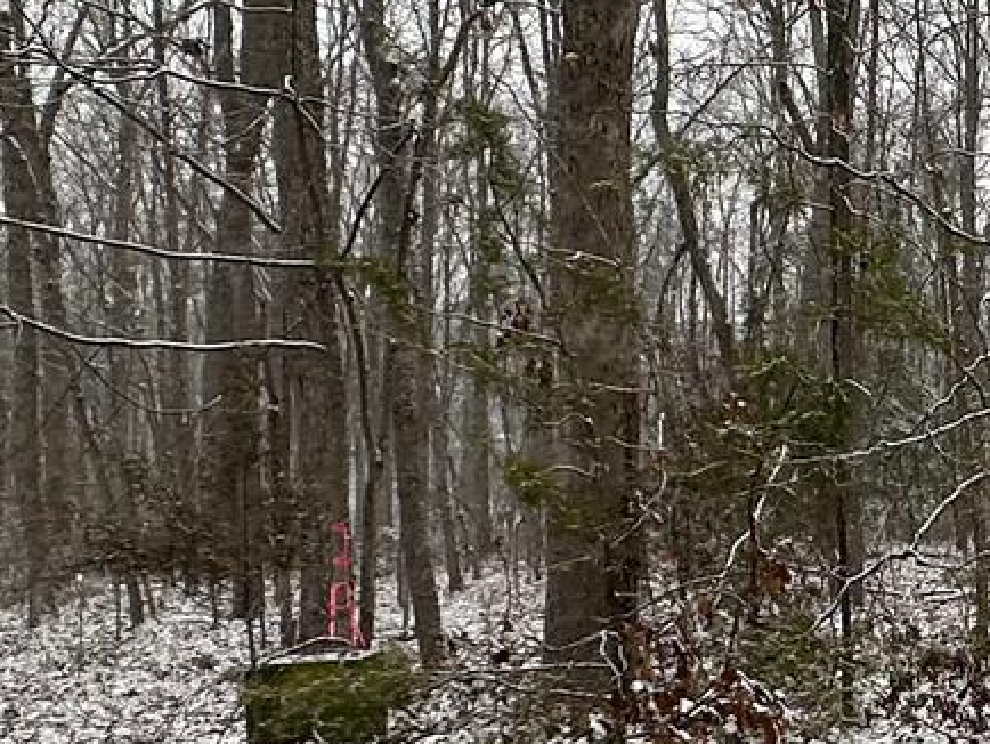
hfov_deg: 25.8
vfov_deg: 22.3
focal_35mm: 66
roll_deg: +0.4
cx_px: 1234
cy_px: 340
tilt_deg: +3.3
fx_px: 1889
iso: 40
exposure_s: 1/192
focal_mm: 2.22
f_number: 2.2
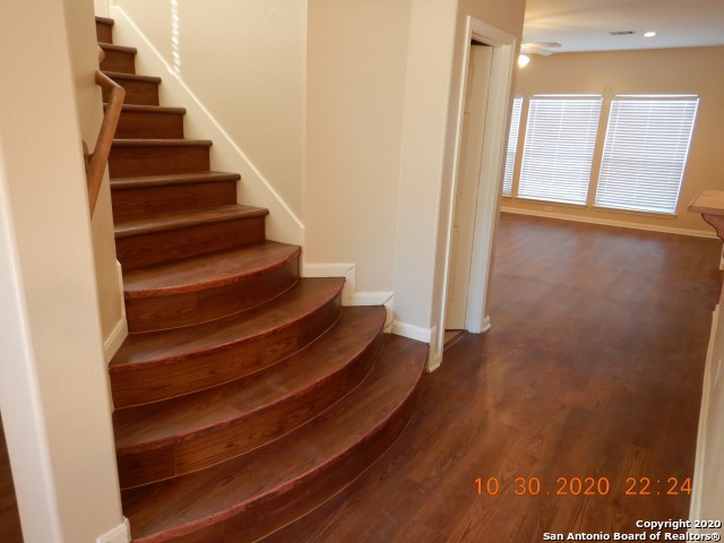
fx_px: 502
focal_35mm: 24
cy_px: 272
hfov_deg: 71.6
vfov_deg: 56.8
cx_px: 362
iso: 250
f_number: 2.8
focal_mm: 4.3
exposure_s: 1/30
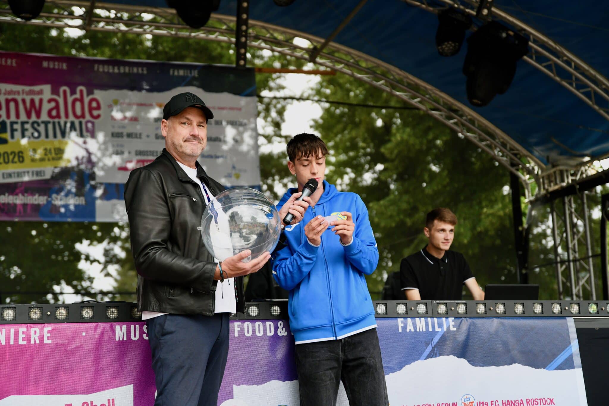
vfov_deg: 23.4
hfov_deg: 34.5
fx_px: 981
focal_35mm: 58
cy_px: 203
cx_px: 304
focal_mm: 58
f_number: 2.8
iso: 900
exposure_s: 1/800
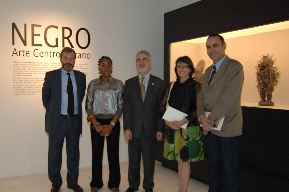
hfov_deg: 55.7
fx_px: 273
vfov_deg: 38.8
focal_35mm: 34
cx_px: 129
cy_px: 100
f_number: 2.8
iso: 640
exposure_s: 1/125
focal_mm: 18
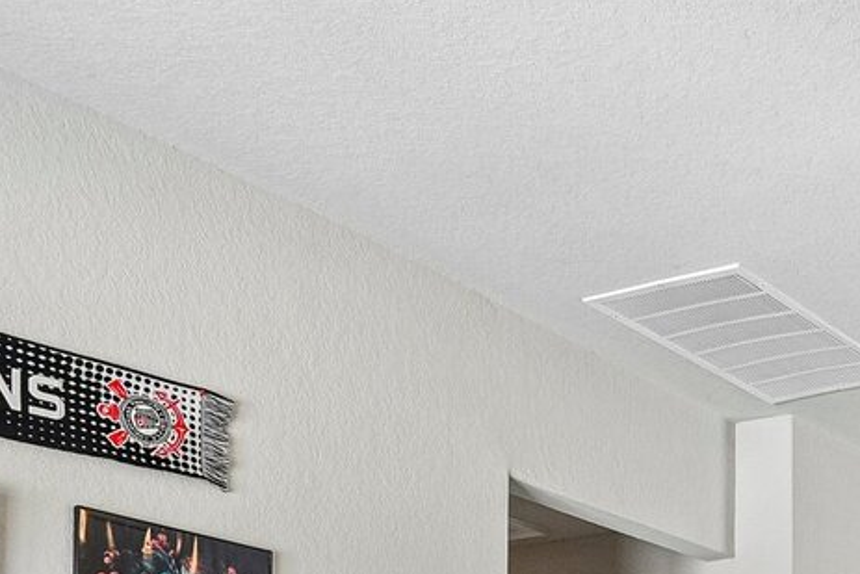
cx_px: 1074
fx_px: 1338
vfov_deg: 20.2
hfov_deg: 29.7
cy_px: 907
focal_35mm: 56
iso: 1800
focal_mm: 16
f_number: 8
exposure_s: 1/15
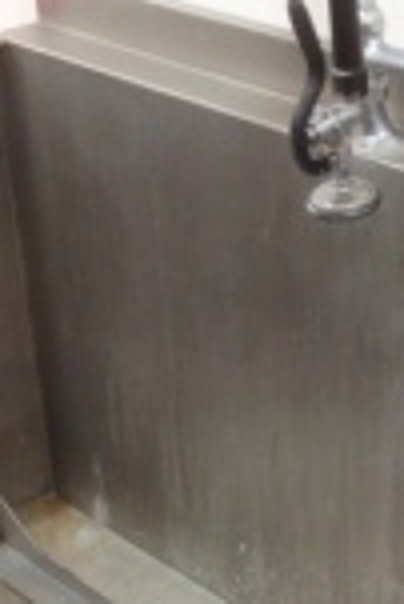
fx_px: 1814
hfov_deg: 12.7
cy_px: 656
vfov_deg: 18.2
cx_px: 256
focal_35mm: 108
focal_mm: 4.28
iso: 50
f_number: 2.4
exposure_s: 1/24
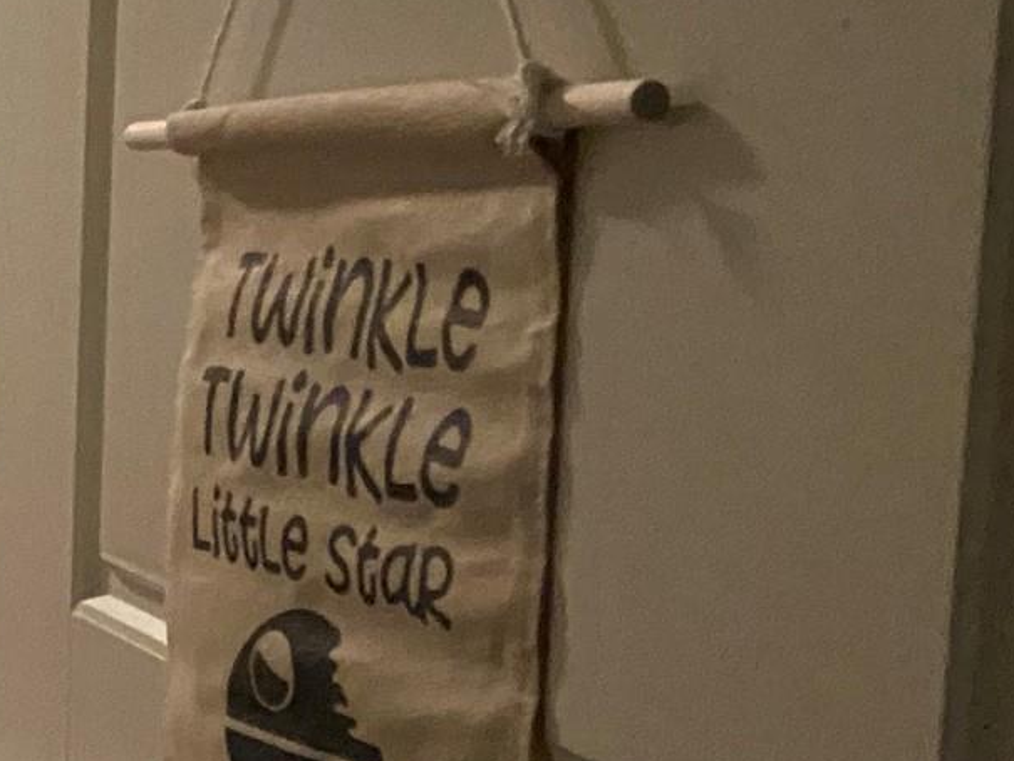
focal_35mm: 88
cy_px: 649
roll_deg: +0.7
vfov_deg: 16.6
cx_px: -612
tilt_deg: -9.4
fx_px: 2578
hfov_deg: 18.9
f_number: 1.8
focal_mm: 4.25
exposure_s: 1/30
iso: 800
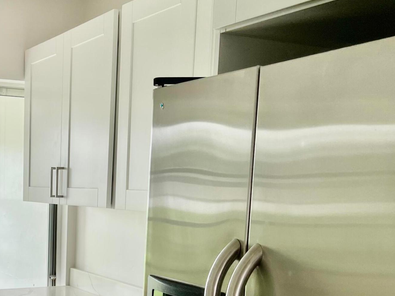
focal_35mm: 57
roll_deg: -1.0
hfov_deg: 32.2
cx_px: 40
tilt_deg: -7.4
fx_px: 650
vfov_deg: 24.8
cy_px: 271
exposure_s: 1/121
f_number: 1.5
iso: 40
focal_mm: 5.7
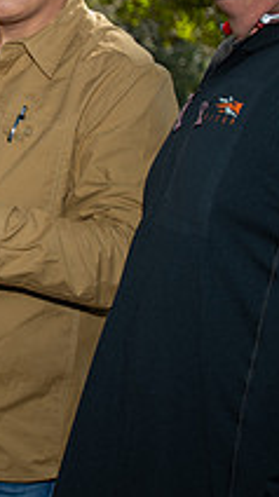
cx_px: -159
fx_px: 1133
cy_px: 115
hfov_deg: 13.1
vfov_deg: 24.4
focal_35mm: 86
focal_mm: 30
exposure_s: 1/250
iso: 80
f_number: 2.8
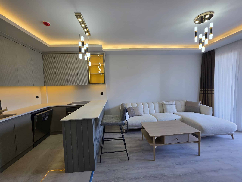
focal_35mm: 13
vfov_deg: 89.9
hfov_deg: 106.2
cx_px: 121
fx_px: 91
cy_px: 91
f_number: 1.9
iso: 64
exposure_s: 1/100
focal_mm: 2.2
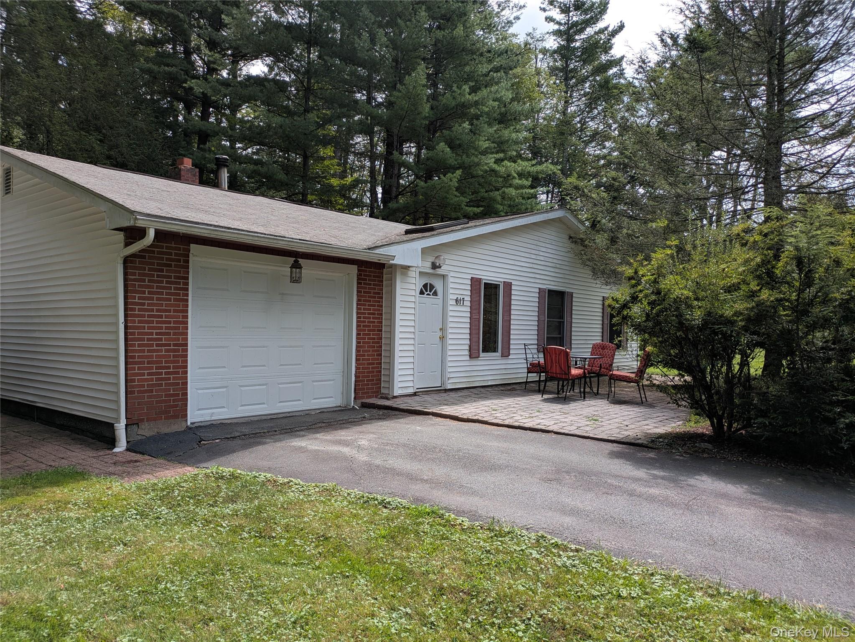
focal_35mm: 25
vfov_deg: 54.9
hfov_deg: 69.4
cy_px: 321
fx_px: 618
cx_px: 428
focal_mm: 5.43
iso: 36
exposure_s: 1/1093
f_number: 1.89
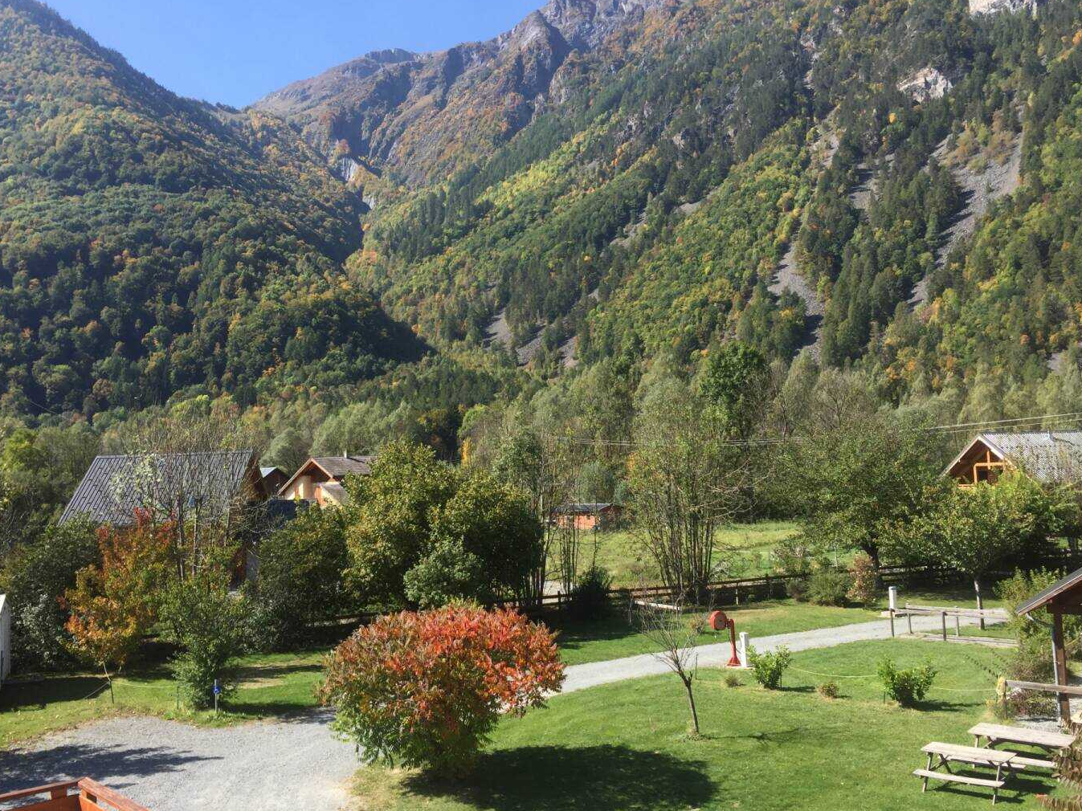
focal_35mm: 31
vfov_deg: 45.4
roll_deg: +1.0
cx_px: 557
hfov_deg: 58.3
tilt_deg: +5.6
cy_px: 397
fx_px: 969
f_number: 2.2
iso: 32
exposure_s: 1/879
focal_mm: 4.15
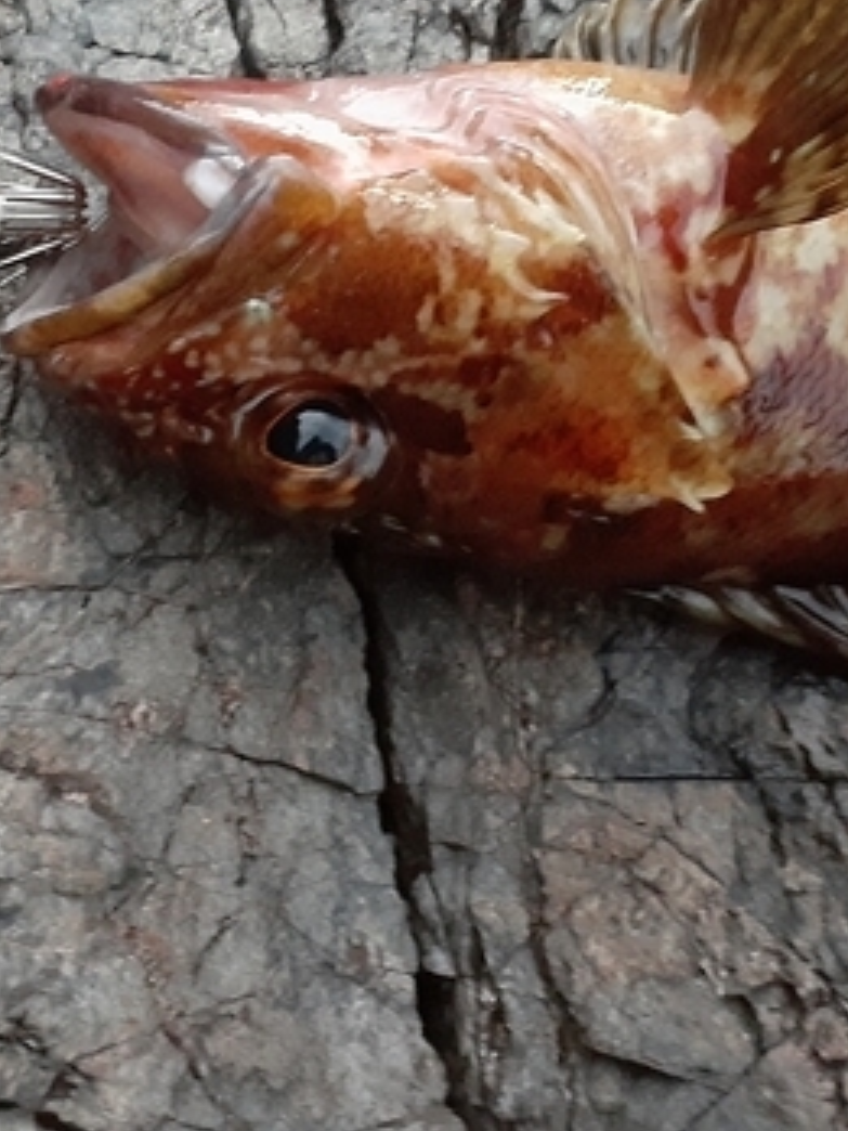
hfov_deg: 23.6
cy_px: 254
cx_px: 481
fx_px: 2025
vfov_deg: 30.6
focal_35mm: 62
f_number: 1.9
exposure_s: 1/17
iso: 800
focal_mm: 3.6
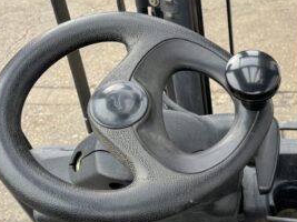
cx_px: 321
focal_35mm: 54
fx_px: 463
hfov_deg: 31.7
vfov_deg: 26.6
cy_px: 168
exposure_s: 1/318
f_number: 1.78
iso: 80
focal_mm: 6.76
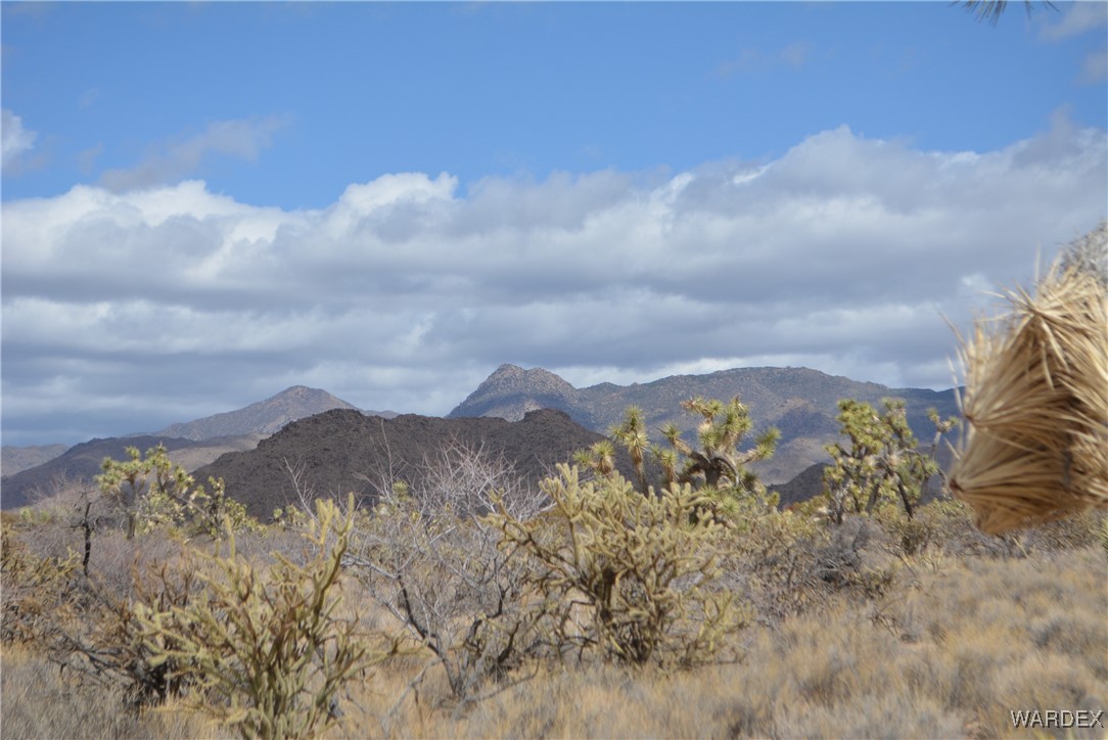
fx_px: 2540
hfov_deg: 24.6
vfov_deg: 16.6
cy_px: 370
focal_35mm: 82
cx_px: 554
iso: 400
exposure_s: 1/2000
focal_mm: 55
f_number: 8
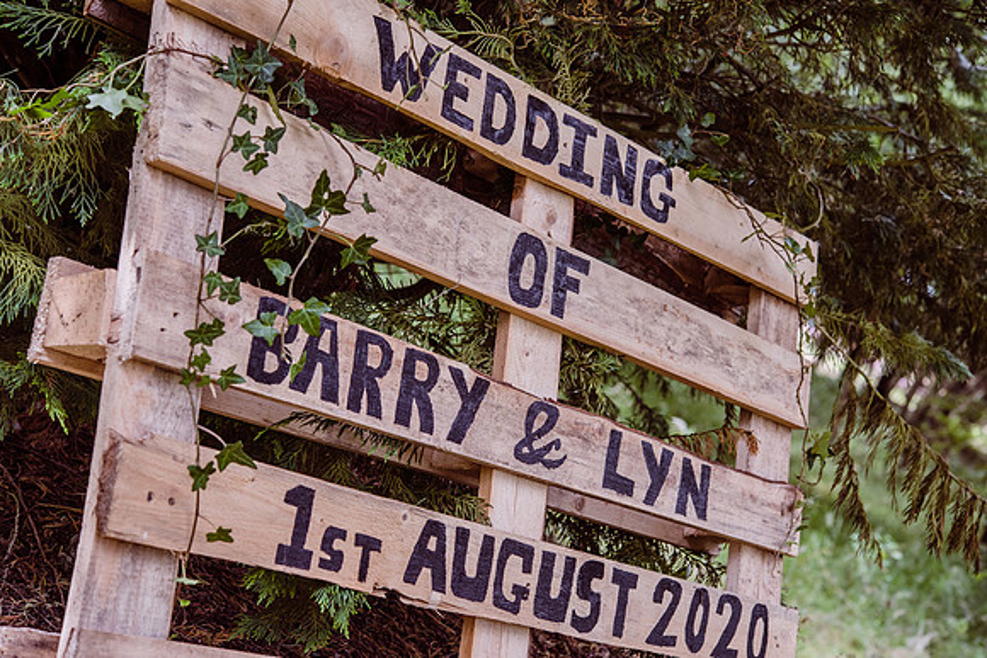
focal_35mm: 60
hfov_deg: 33.4
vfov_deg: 22.6
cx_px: 494
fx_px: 1645
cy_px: 329
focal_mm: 60
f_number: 5.6
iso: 320
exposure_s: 1/200
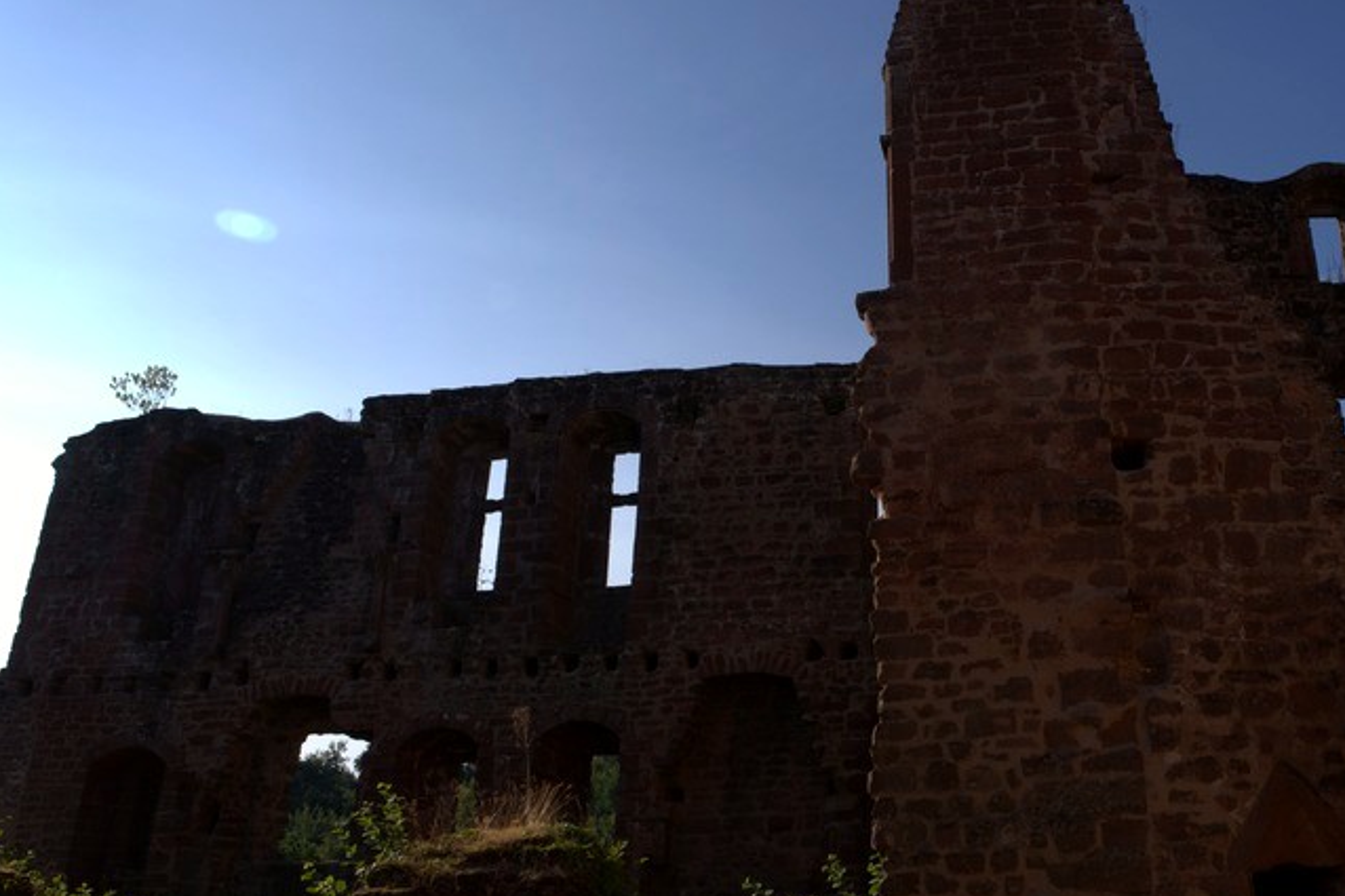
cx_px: 976
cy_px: 420
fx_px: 1195
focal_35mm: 32
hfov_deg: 56.4
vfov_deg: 41.1
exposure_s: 1/125
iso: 200
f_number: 13
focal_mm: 17
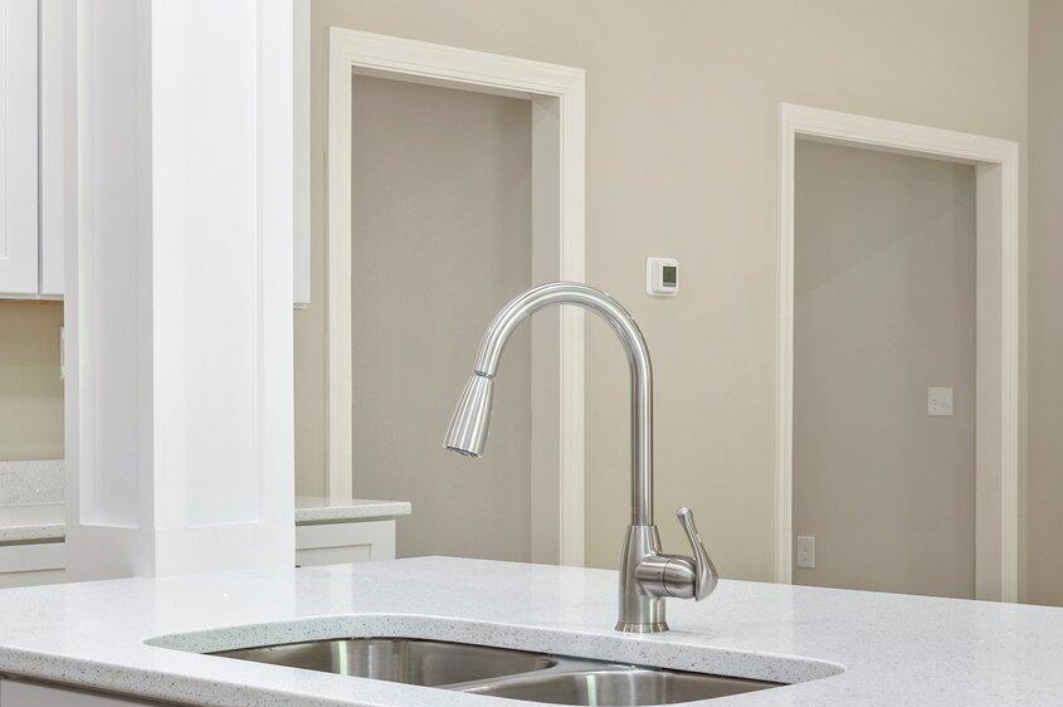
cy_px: 411
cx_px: 604
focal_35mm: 64
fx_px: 1894
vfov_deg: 21.1
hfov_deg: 31.3
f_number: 9
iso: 320
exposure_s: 1/8
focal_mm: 26.5
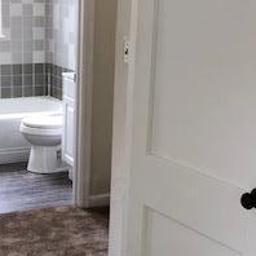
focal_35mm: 80
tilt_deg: -16.5
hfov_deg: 21.5
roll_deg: -0.7
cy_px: 187
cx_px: 63
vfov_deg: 21.5
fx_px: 669
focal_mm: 3.99
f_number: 1.8
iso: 25
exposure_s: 1/40
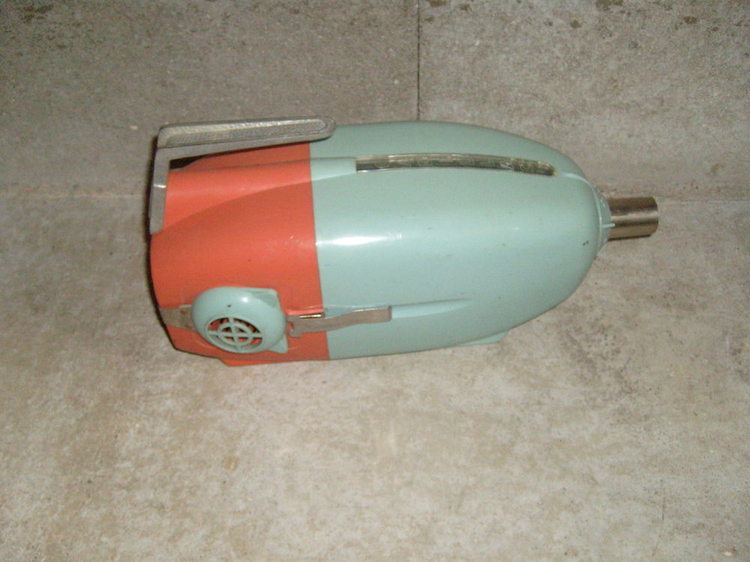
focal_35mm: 35
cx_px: 375
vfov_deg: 40.7
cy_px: 281
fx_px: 758
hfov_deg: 52.6
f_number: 2.8
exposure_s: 1/45
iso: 400
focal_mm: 5.8
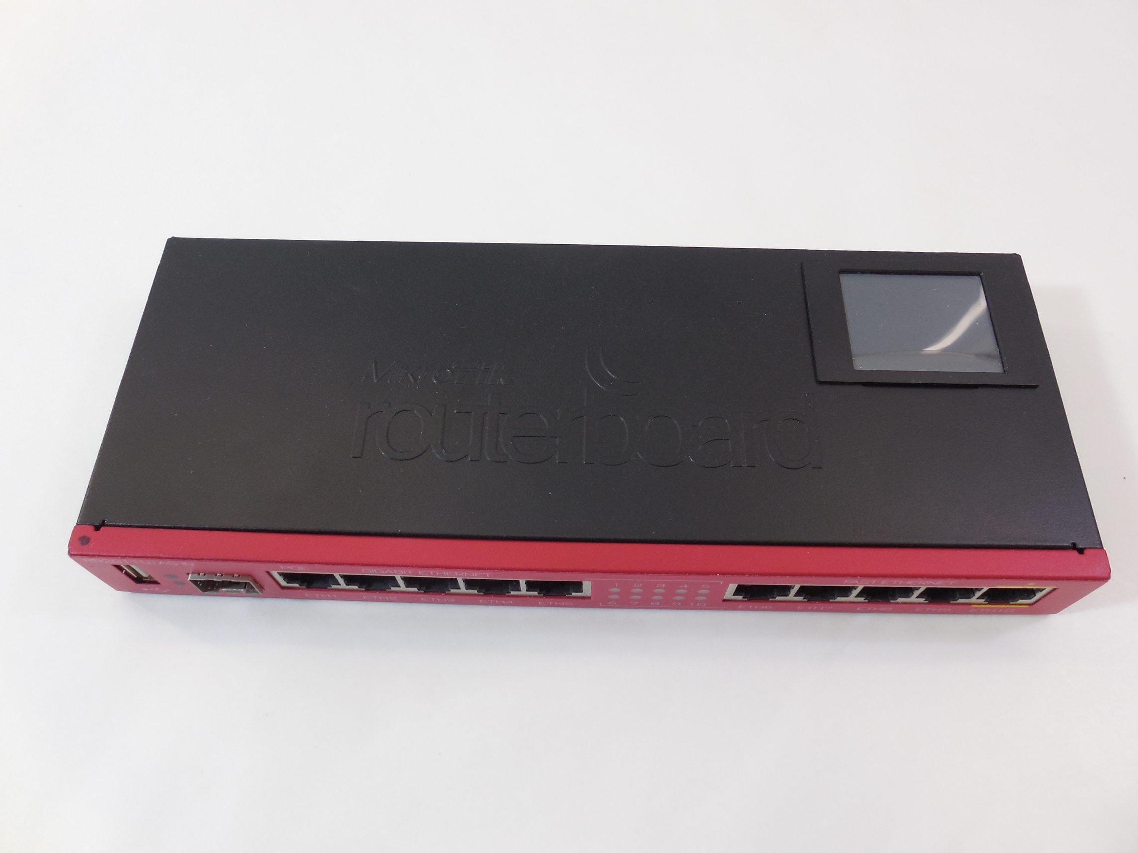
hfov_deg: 67.3
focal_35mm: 26
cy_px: 426
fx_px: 855
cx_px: 569
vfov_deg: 53.1
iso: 125
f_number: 3.5
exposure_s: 1/40
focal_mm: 4.6
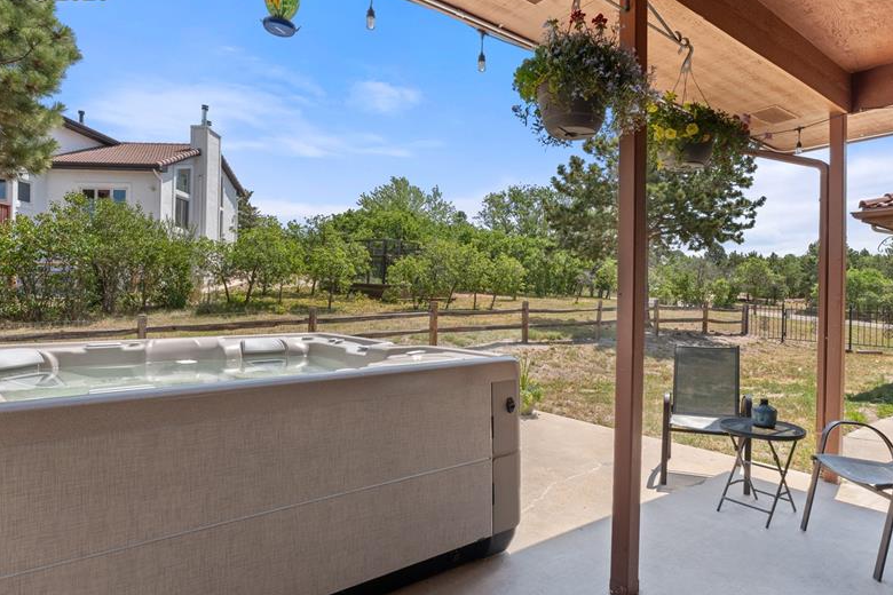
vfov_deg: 58.4
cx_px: 474
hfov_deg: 79.9
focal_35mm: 21
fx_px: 532
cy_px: 289
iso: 400
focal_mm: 10.9
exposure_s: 1/100
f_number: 8
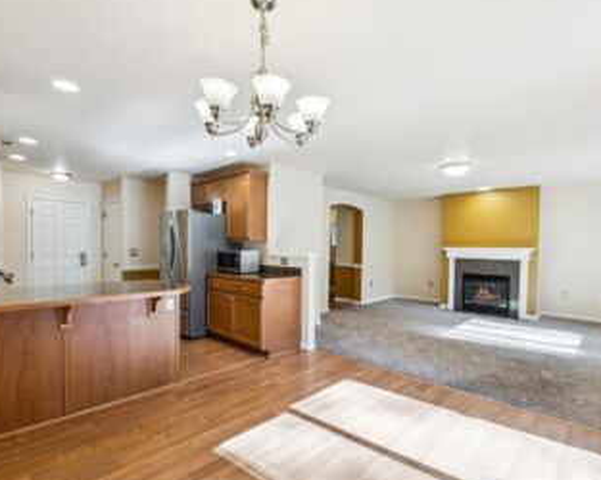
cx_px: 296
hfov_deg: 86.4
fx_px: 320
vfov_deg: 73.7
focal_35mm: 18
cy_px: 243
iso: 250
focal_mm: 10
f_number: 9
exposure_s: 1/10
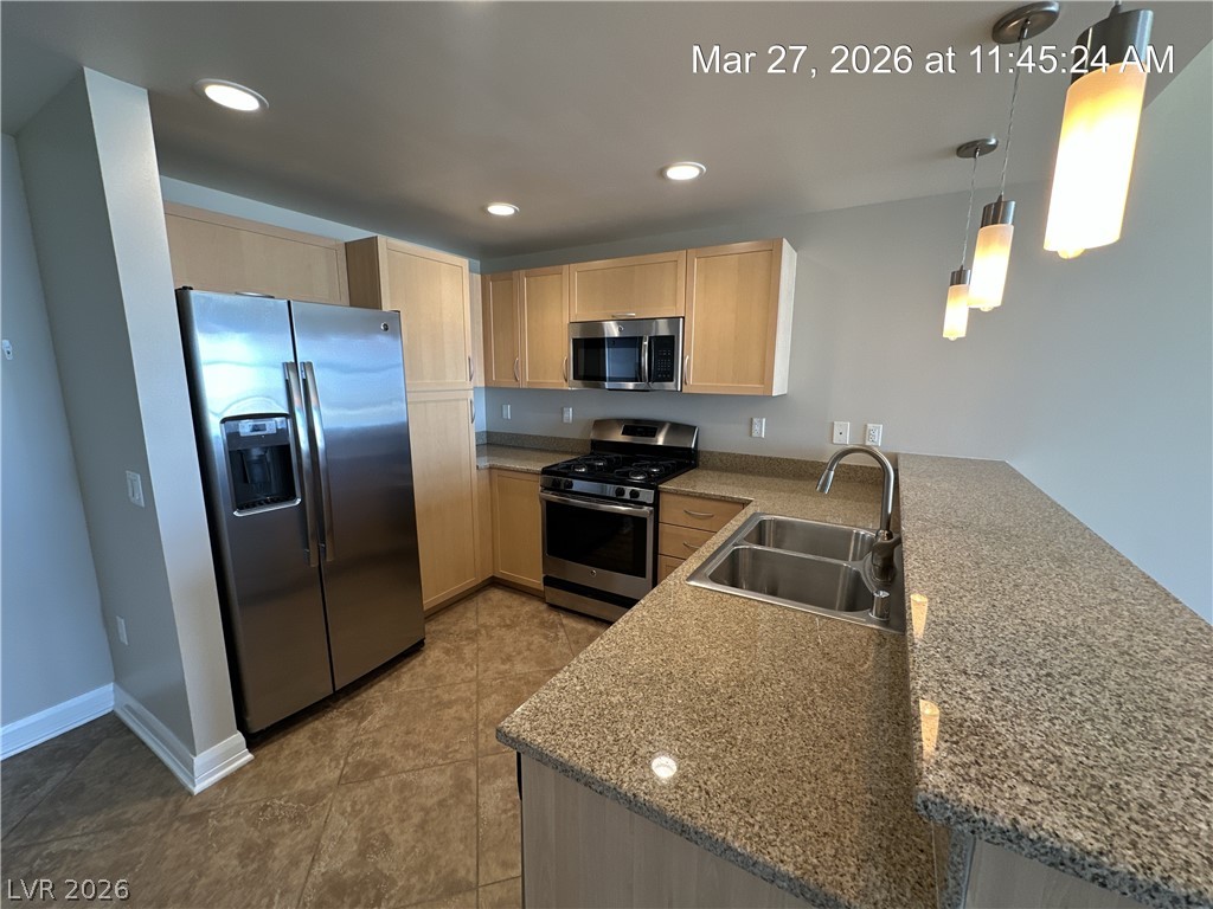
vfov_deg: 85.7
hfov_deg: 102.1
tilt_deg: -9.8
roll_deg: -0.1
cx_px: 606
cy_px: 454
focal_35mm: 14
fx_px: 491
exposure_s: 1/60
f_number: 2.2
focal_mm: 2.22
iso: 200
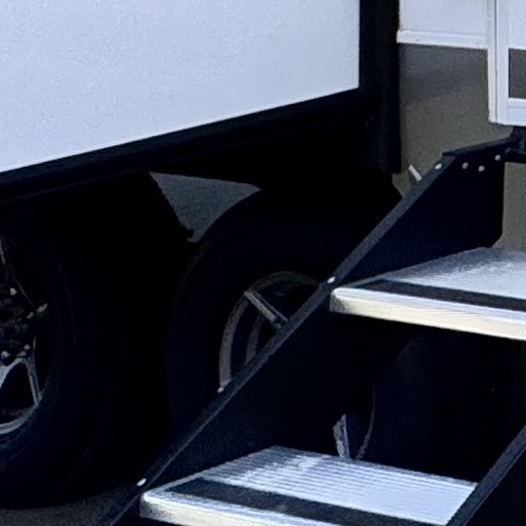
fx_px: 1925
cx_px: 1774
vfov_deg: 14.0
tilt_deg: -1.0
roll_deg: -0.6
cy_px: -379
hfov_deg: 9.7
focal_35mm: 112
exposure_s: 1/1256
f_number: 2.2
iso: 50
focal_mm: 2.22
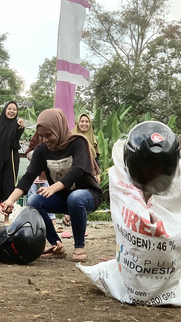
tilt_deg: +6.0
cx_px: 64
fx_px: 665
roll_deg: -3.2
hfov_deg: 15.5
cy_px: 162
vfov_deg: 27.2
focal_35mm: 78
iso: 16
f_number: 2.4
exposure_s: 1/122
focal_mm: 6
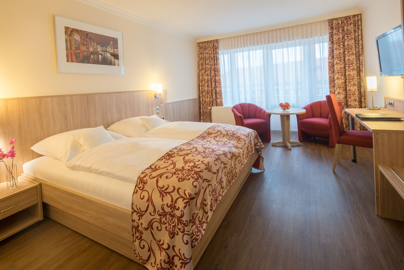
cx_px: 202
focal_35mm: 17
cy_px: 135
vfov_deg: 70.4
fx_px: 191
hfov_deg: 93.3
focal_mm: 17
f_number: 16
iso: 100
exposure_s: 1.3
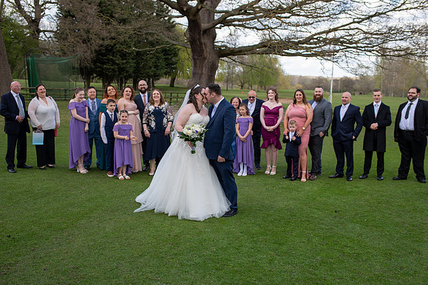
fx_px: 416
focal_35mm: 35
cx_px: 214
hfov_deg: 54.5
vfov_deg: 37.8
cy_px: 142
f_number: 4
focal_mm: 35
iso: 100
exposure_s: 1/320
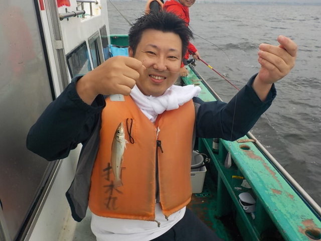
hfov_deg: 60.0
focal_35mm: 30
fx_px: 278
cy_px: 120
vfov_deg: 46.8
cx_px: 160
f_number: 3.3
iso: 125
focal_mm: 4.1
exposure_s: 1/500
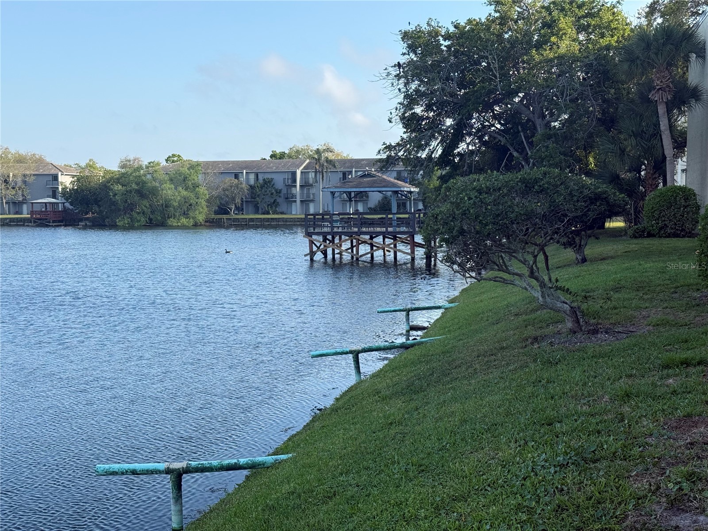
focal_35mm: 48
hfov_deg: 39.7
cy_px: 266
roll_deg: +1.2
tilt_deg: -4.3
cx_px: 354
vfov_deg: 30.3
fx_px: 982
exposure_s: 1/2088
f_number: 1.78
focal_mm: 6.76
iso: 80
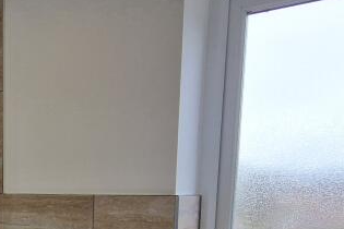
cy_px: 237
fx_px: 420
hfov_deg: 38.5
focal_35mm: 44
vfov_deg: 28.4
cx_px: -14
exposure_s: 1/315
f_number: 2.2
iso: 50
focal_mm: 2.2
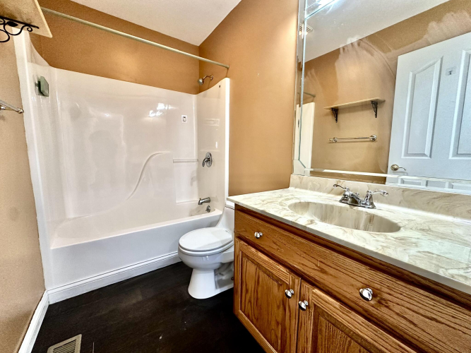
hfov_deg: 102.1
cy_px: 176
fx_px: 190
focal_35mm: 14
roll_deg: -0.5
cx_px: 236
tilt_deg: -6.6
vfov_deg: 85.7
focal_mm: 2.22
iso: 250
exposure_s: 1/120
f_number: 2.2
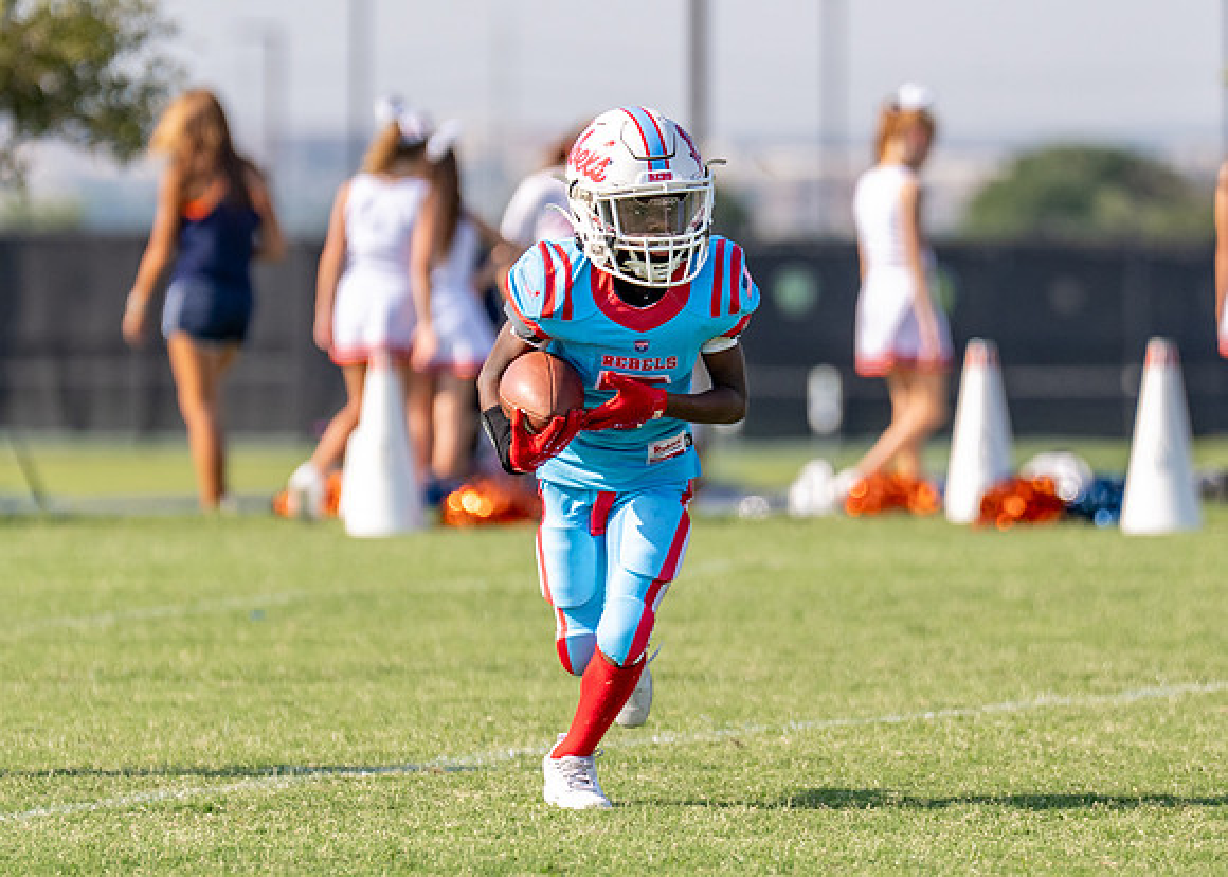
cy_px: 338
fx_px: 18175
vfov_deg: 2.8
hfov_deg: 3.9
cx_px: 683
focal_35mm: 521
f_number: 2.8
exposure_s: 1/2500
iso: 160
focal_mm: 200
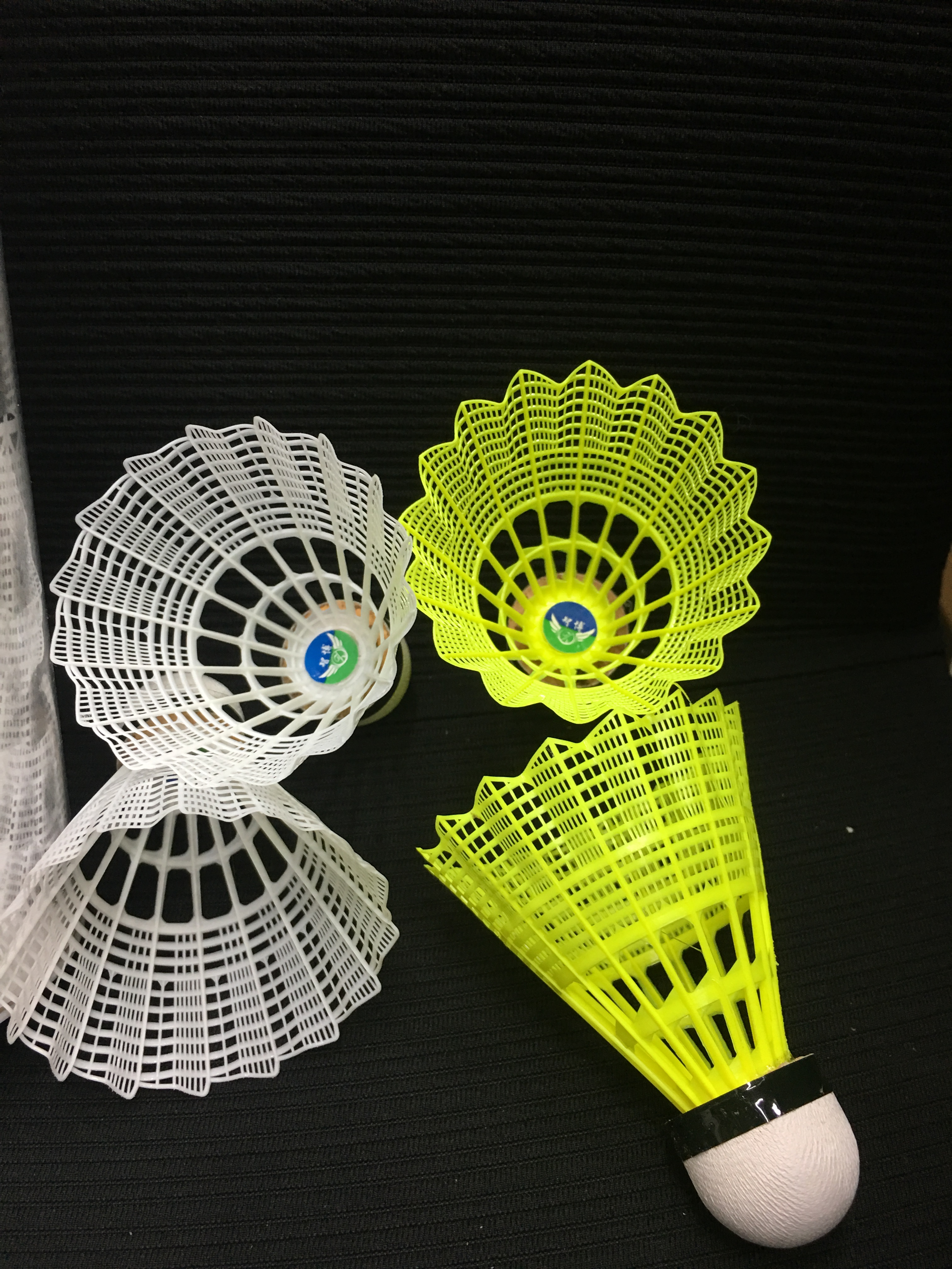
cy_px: 634
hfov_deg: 48.2
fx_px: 1063
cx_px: 476
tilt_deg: -44.4
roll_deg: -2.0
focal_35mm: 29
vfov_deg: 61.7
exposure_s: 1/17
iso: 50
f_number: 2.2
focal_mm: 4.15
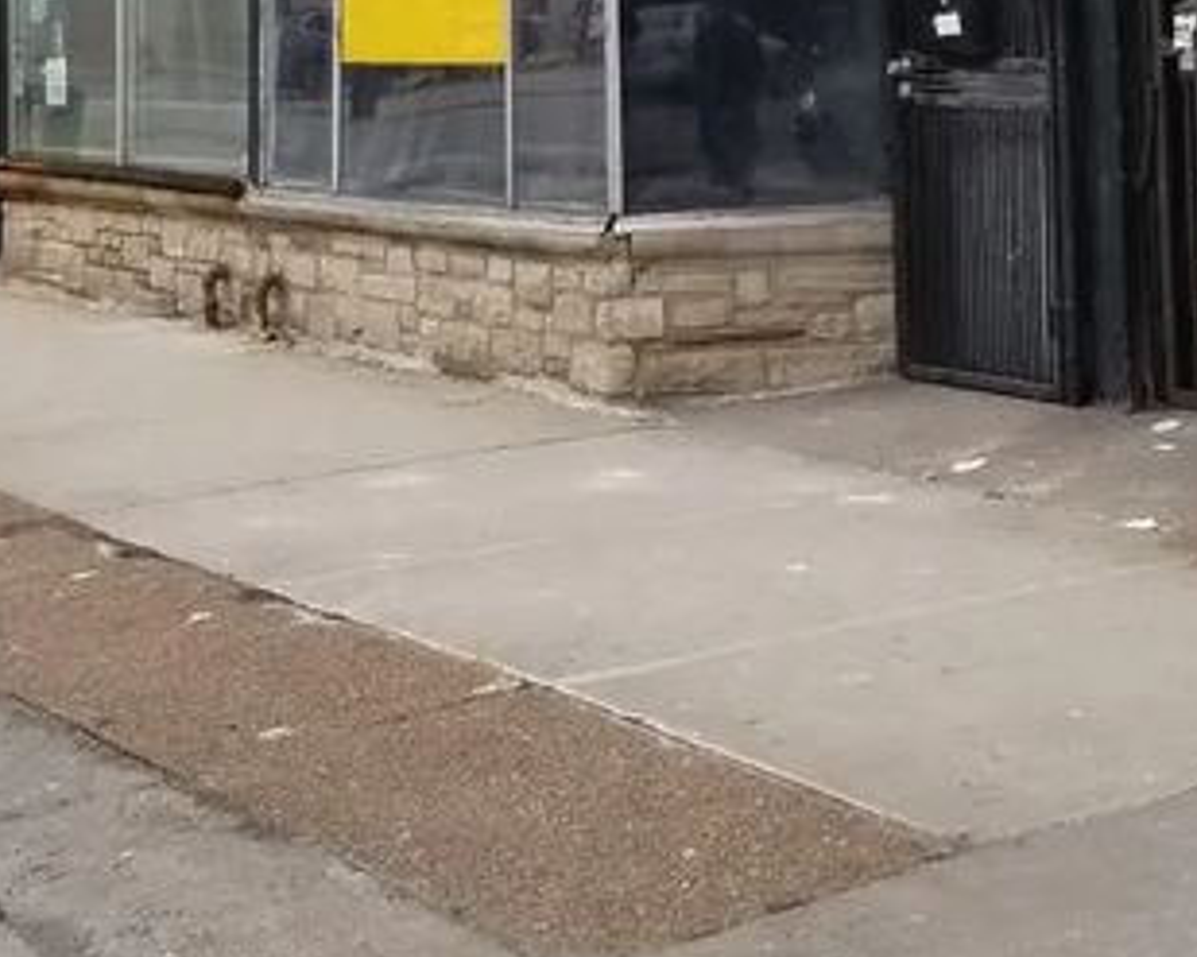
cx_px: 910
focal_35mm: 84
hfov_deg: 22.5
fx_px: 2975
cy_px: -205
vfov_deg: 17.4
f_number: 1.7
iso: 50
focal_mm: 4.25
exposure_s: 1/1048
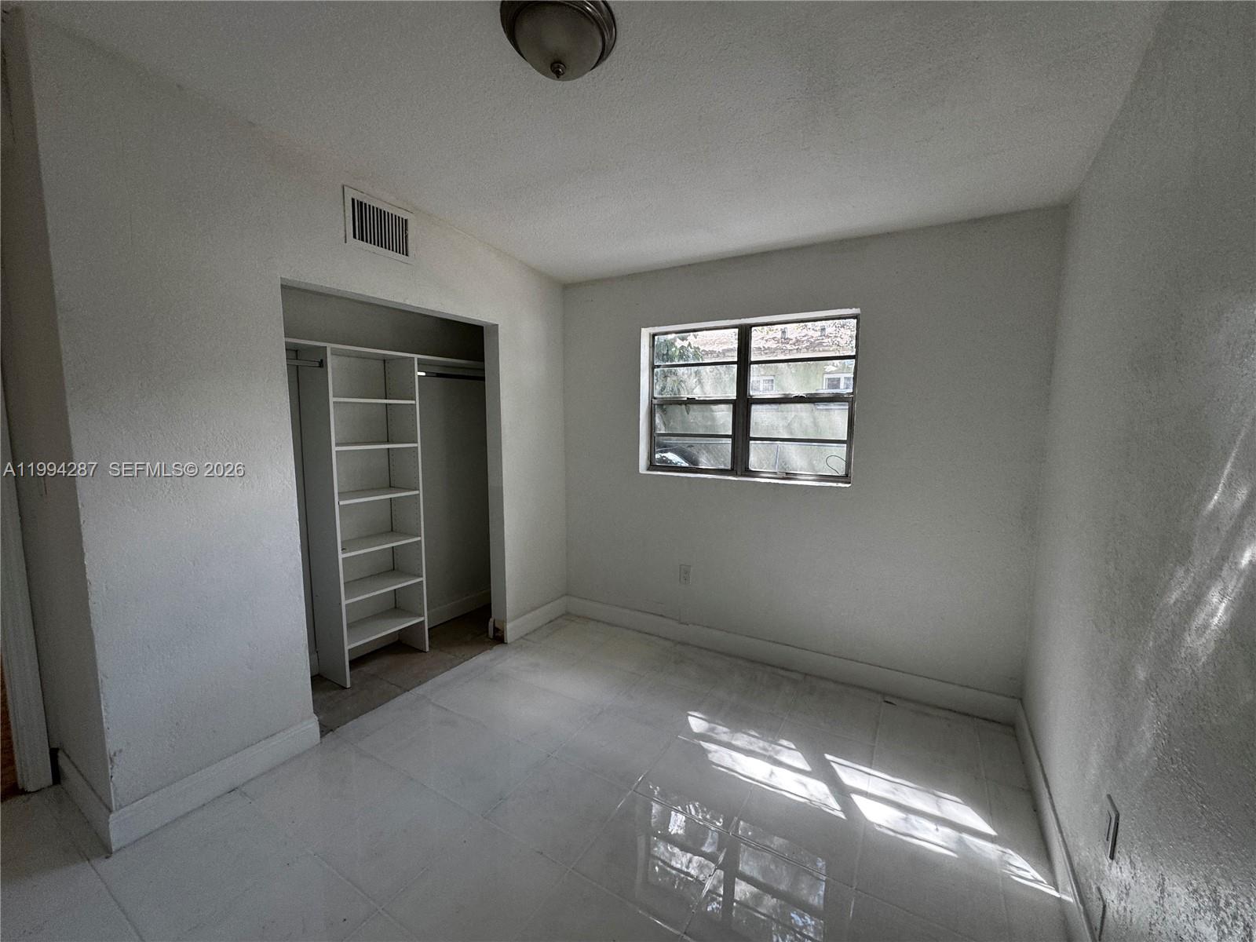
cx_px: 628
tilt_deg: -6.7
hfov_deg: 102.1
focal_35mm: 14
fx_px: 508
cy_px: 471
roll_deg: -1.0
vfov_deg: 85.7
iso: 80
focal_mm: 2.22
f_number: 2.2
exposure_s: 1/99
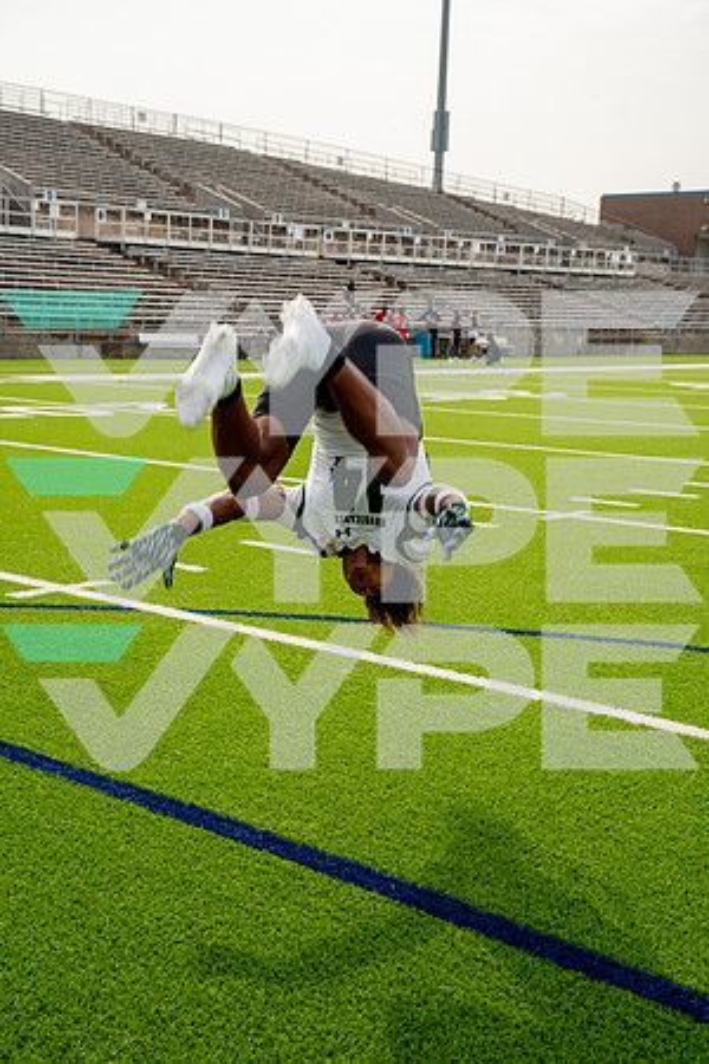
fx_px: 1477
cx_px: 354
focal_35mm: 50
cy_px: 532
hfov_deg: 27.0
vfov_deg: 39.6
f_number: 5.6
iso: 100
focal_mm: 50
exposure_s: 1/500
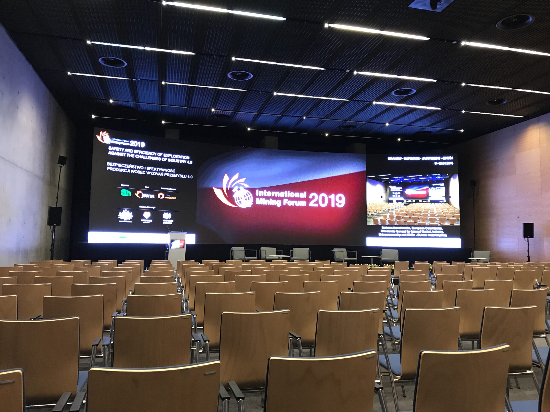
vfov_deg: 49.7
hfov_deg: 63.4
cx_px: 275
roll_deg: +0.4
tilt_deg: +4.5
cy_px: 206
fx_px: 445
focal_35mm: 28
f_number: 1.8
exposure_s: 1/13
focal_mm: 3.99
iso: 100
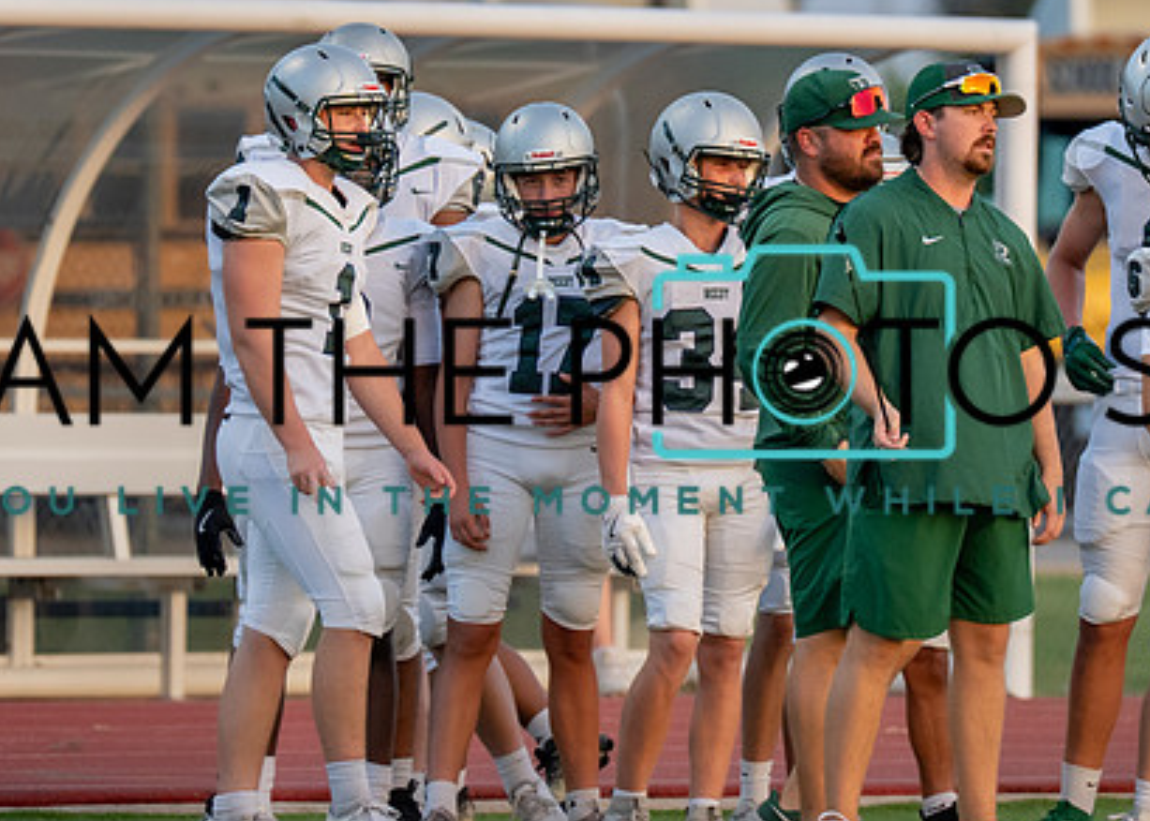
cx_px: 840
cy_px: 234
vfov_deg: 2.2
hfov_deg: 3.1
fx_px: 21455
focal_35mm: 657
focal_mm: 200
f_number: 2.8
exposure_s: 1/1000
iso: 640
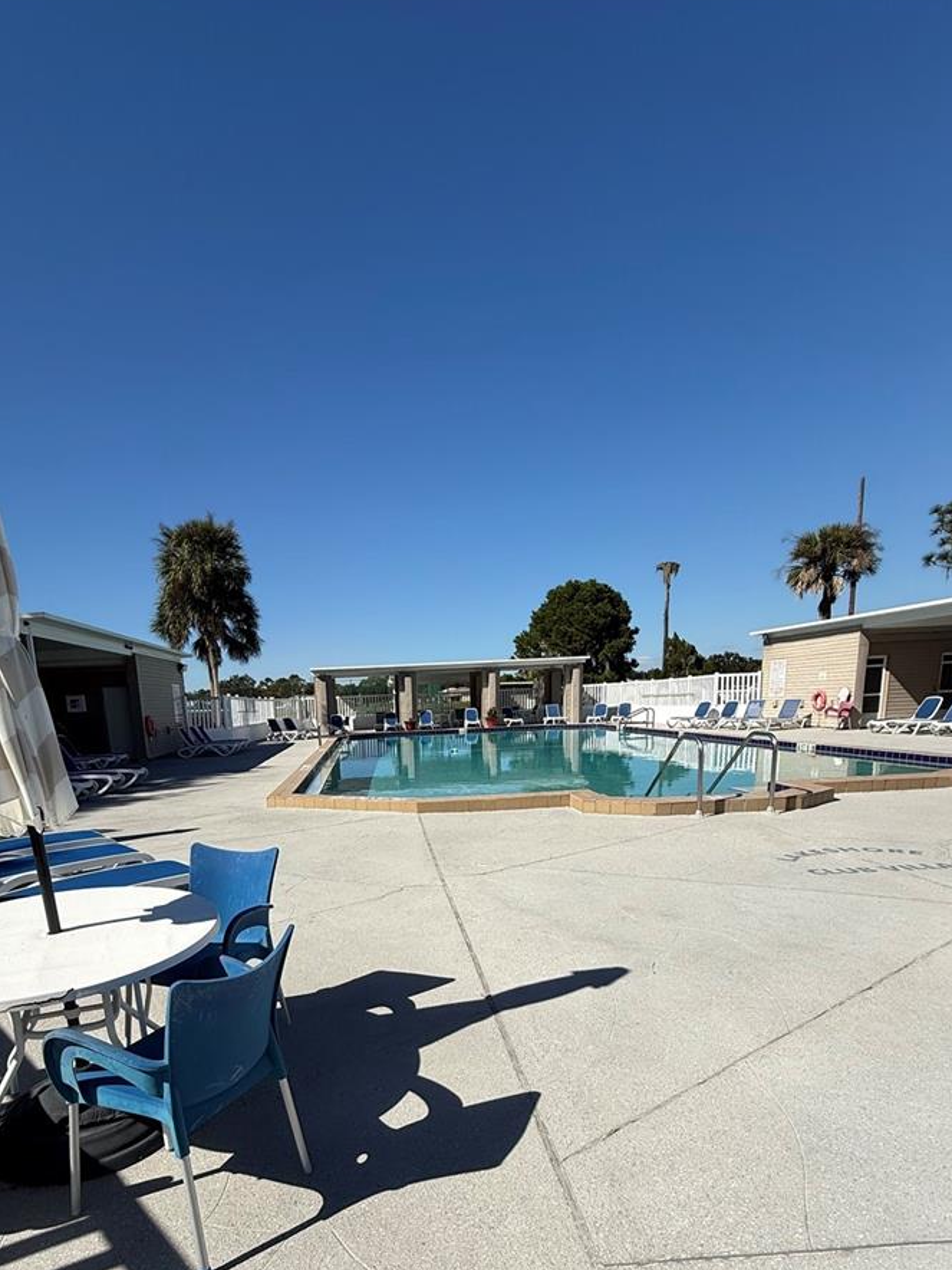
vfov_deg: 81.7
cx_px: 392
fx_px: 697
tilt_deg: -11.2
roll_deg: +2.8
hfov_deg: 68.2
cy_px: 849
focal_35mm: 19
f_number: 2.2
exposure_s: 1/3891
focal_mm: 2.22
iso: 50
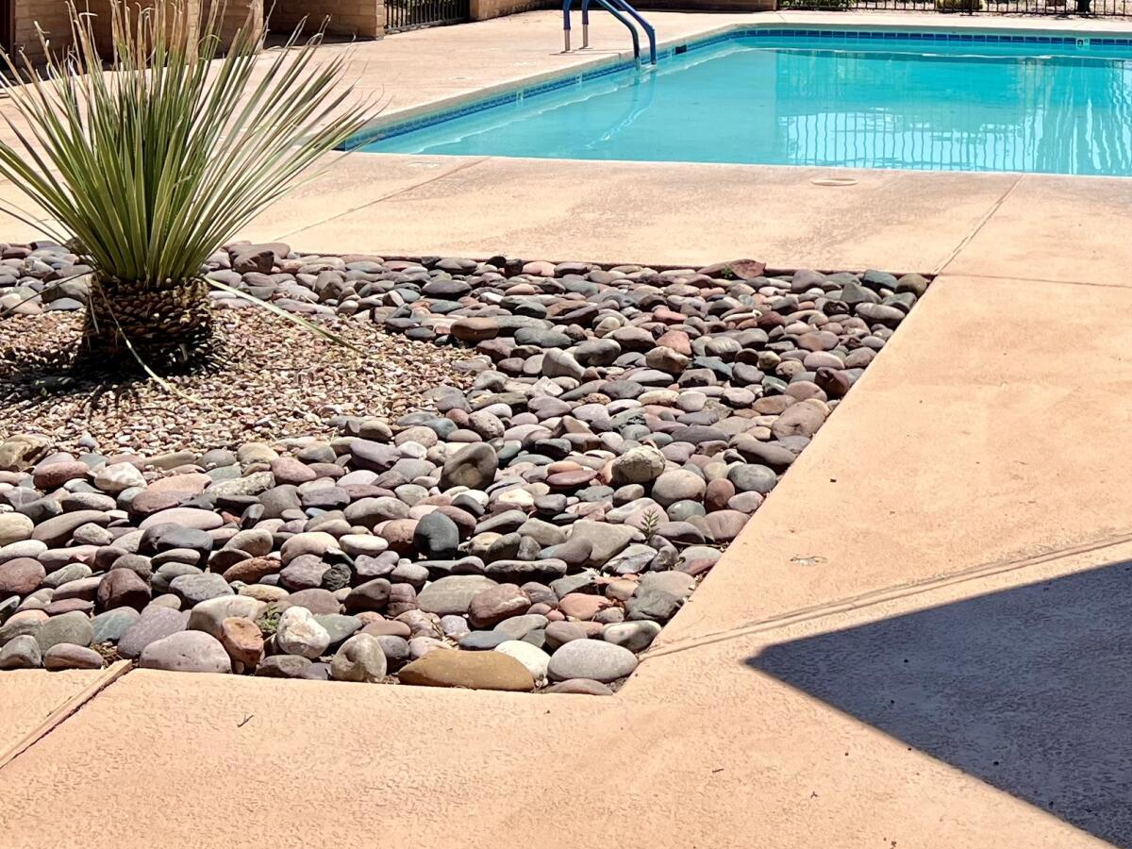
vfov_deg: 21.6
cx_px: 1053
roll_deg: -1.8
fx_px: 2126
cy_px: -40
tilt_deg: -3.2
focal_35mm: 65
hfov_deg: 28.5
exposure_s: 1/5882
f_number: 1.5
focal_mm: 5.7
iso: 50
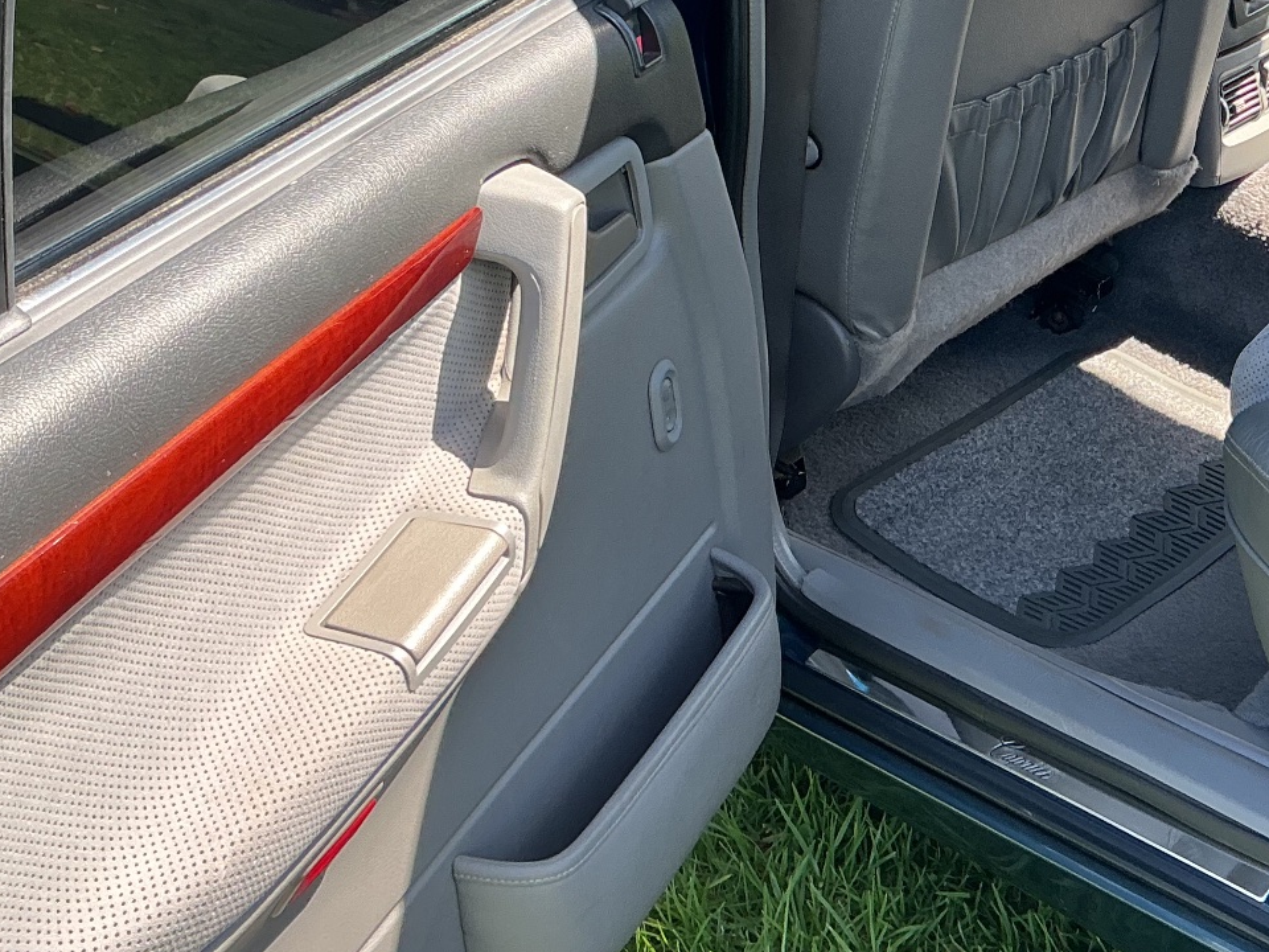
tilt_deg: -21.9
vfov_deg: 24.4
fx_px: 2126
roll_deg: +1.7
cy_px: 61
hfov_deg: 31.9
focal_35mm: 58
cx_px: 1108
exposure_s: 1/189
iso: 25
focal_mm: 3
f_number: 1.8
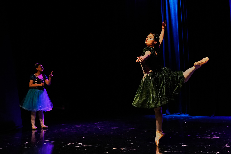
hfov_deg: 60.3
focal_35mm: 31
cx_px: 116
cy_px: 77
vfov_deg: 42.3
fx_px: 199
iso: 2500
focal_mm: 21
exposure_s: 1/640
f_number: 2.8
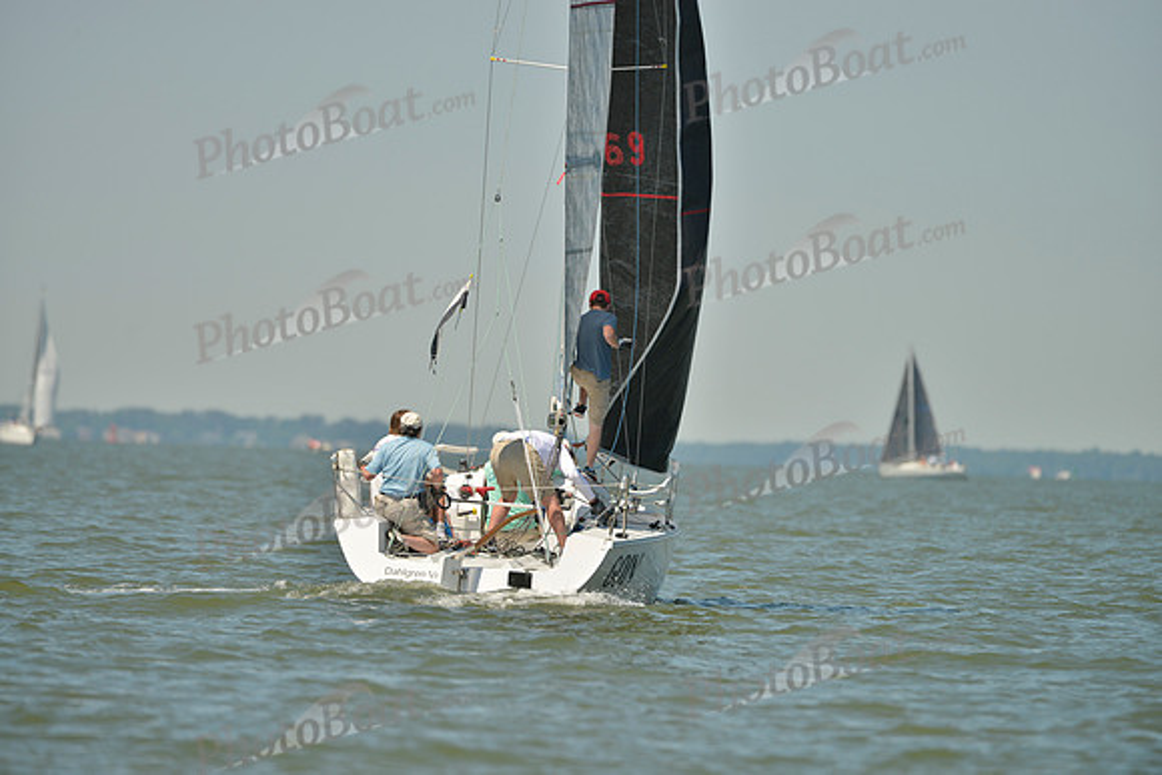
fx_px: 12914
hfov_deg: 5.2
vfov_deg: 3.4
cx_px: 581
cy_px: 388
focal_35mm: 400
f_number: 5
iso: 200
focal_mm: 400
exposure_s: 1/1600
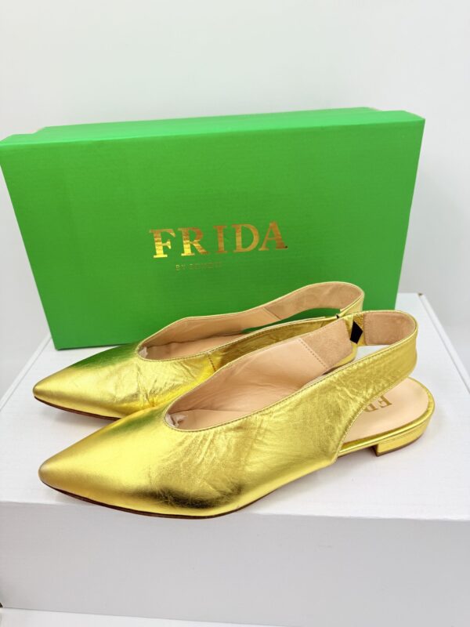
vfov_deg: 71.6
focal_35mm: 24
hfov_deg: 56.8
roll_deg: +2.8
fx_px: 434
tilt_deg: -31.8
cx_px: 235
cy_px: 314
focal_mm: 6.76
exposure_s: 1/1139
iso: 80
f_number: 1.78
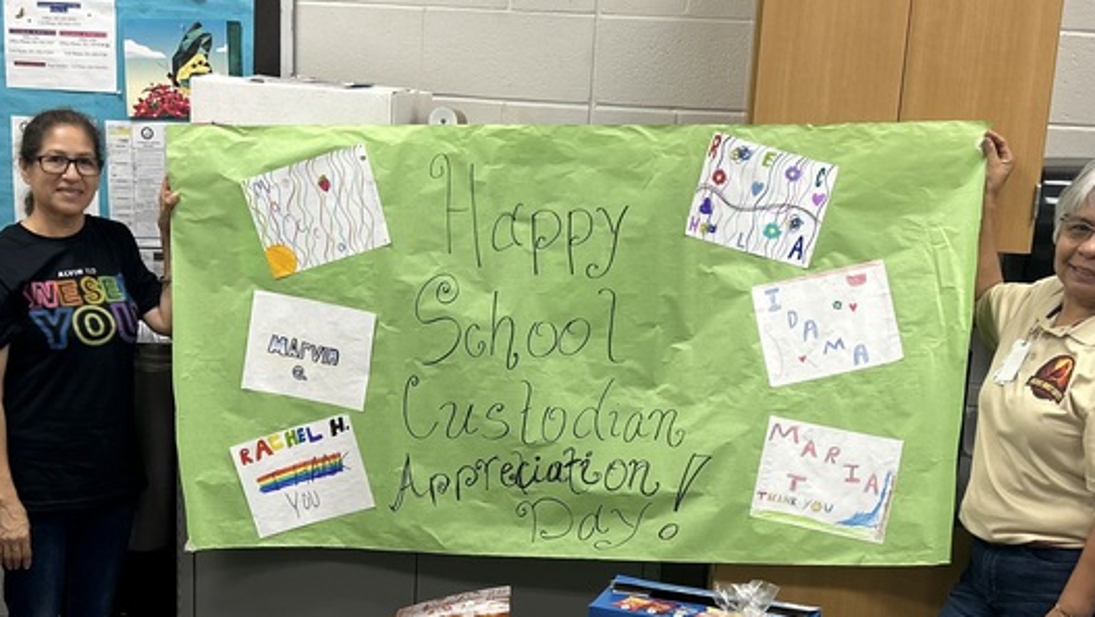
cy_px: 465
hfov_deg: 37.8
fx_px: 1598
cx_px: 519
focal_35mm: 55
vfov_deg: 21.7
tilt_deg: -15.2
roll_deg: -2.9
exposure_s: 1/60
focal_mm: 5.7
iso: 100
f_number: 1.5
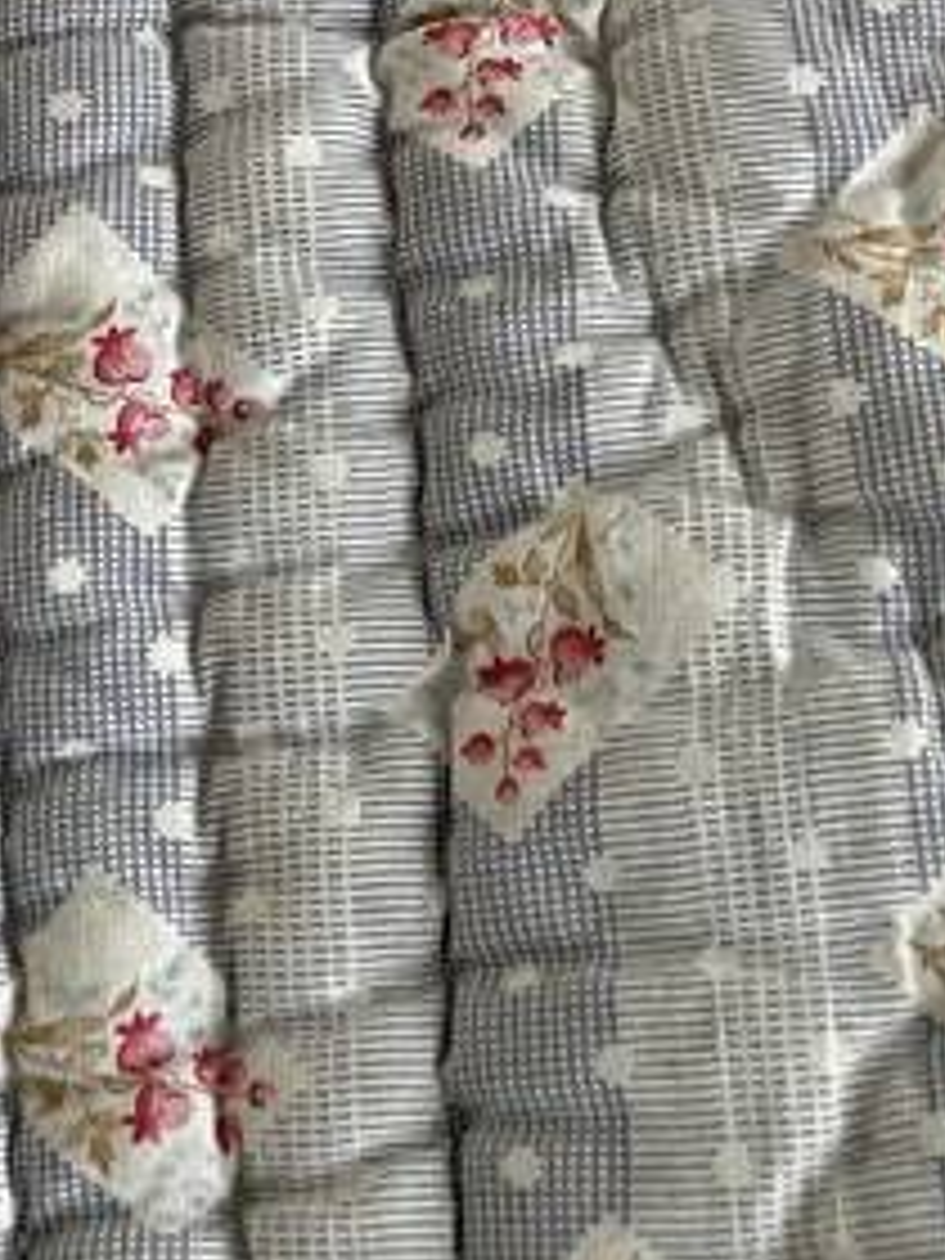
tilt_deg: -64.6
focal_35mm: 95
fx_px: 3458
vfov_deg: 19.0
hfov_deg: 15.2
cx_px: -81
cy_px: -423
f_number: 1.6
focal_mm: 4.2
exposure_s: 1/60
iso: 200
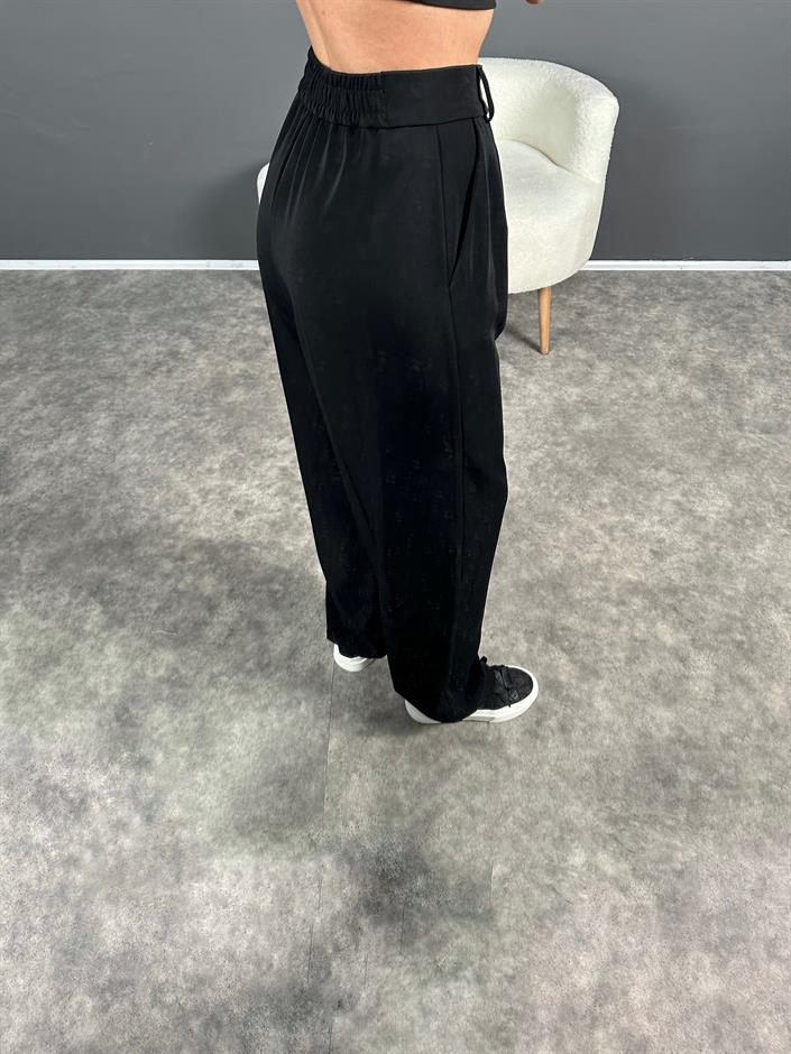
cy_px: 527
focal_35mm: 24
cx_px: 396
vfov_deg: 71.6
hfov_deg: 56.8
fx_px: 731
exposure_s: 1/114
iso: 250
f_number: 1.78
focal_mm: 6.86
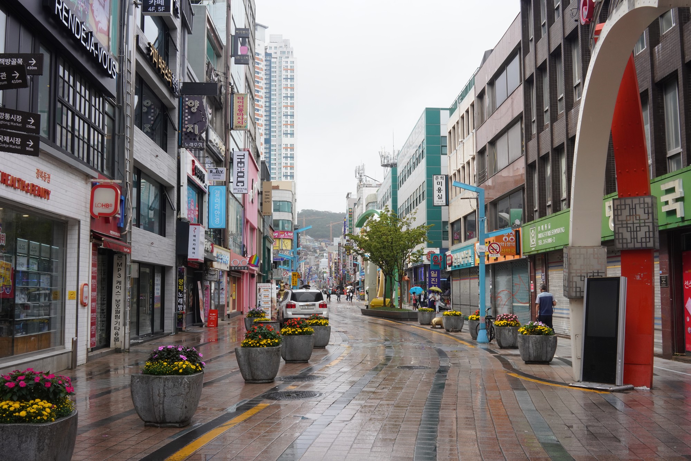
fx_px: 672
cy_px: 230
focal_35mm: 35
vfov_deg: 37.9
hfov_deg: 54.4
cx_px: 346
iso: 800
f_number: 22
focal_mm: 35
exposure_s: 1/100
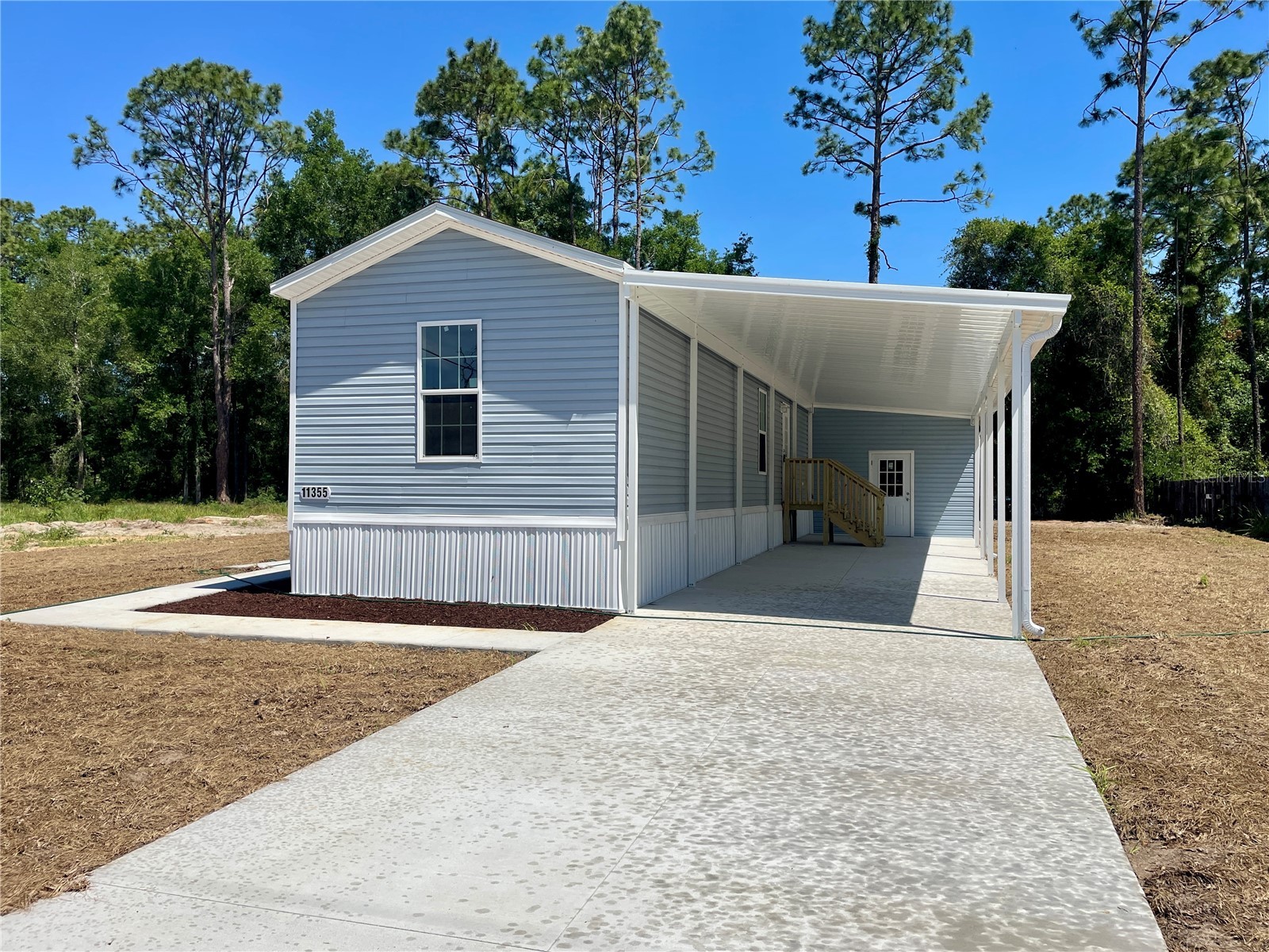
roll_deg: +0.3
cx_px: 634
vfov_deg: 53.1
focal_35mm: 26
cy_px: 476
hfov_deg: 67.3
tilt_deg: +0.6
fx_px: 953
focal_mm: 4.2
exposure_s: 1/6135
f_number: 1.6
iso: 32
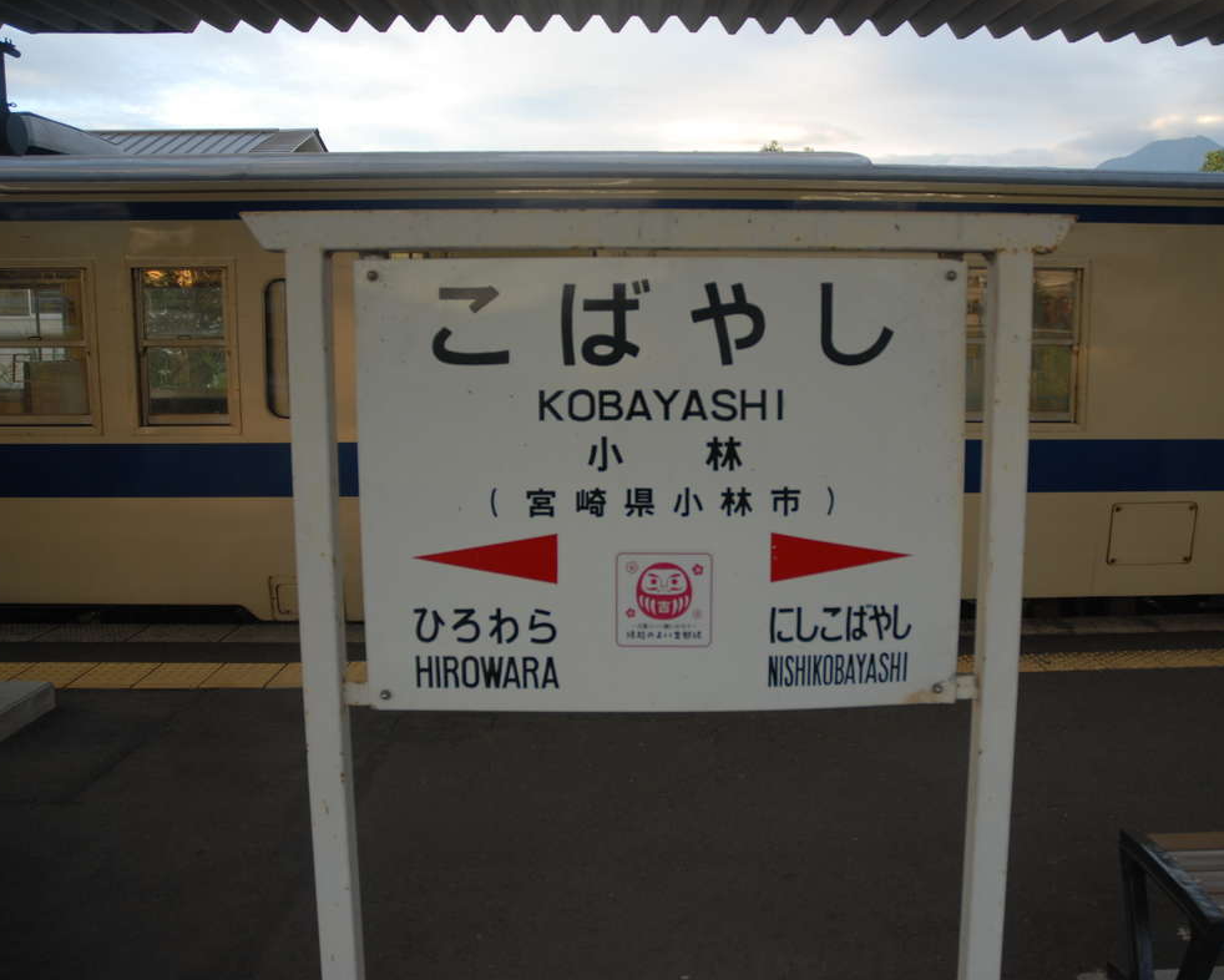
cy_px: 484
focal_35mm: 31
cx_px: 688
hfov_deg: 57.0
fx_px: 1123
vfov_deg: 47.1
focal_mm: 18
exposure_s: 1/80
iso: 160
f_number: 3.5
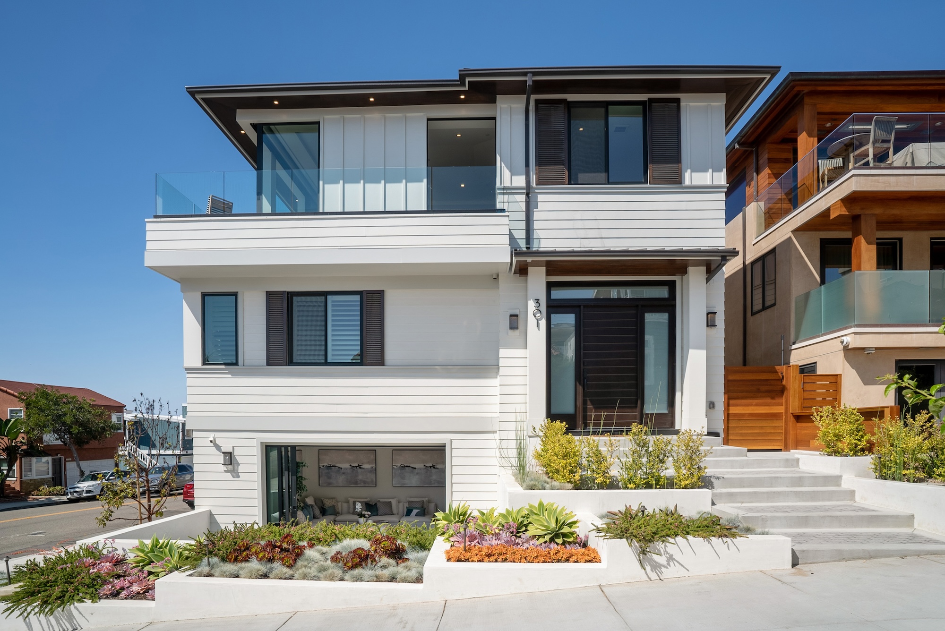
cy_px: 316
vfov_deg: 67.5
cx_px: 472
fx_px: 473
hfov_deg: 90.0
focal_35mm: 18
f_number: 11
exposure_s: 1/2500
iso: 200
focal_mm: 18
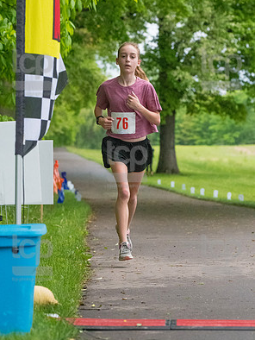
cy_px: 164
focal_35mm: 205
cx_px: 127
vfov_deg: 9.6
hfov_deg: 7.3
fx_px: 2011
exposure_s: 1/1250
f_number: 5.6
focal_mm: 125
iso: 6400
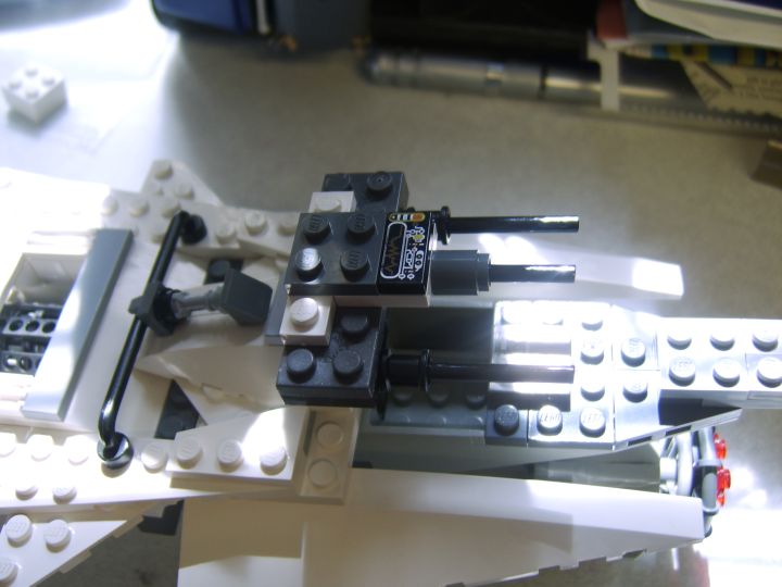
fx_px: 700
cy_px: 294
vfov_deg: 45.4
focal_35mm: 31
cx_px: 391
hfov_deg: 58.4
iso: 71
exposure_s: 1/36
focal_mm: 8.13
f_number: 2.7
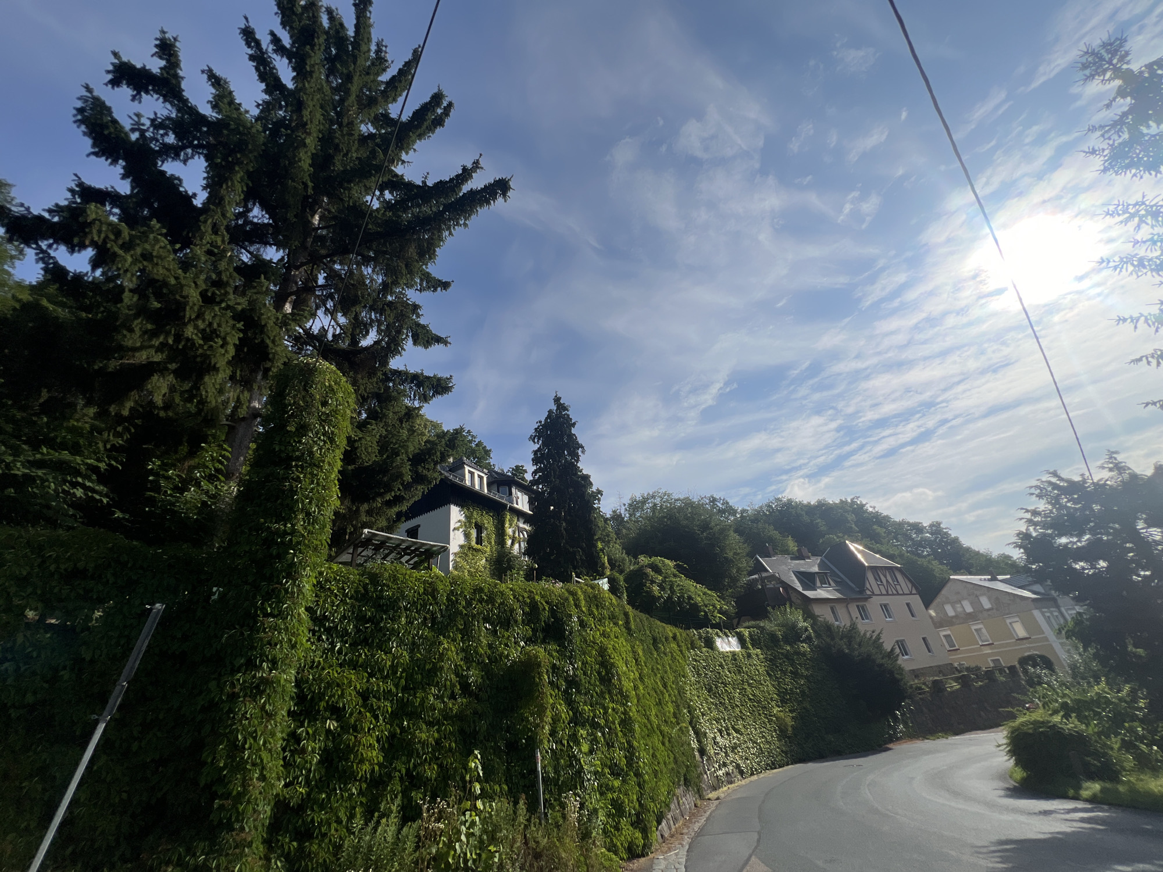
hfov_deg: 106.2
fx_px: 437
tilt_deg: +30.0
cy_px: 436
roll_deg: +8.3
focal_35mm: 13
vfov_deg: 89.9
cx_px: 582
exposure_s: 1/3650
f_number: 1.8
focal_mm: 1.57
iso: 40
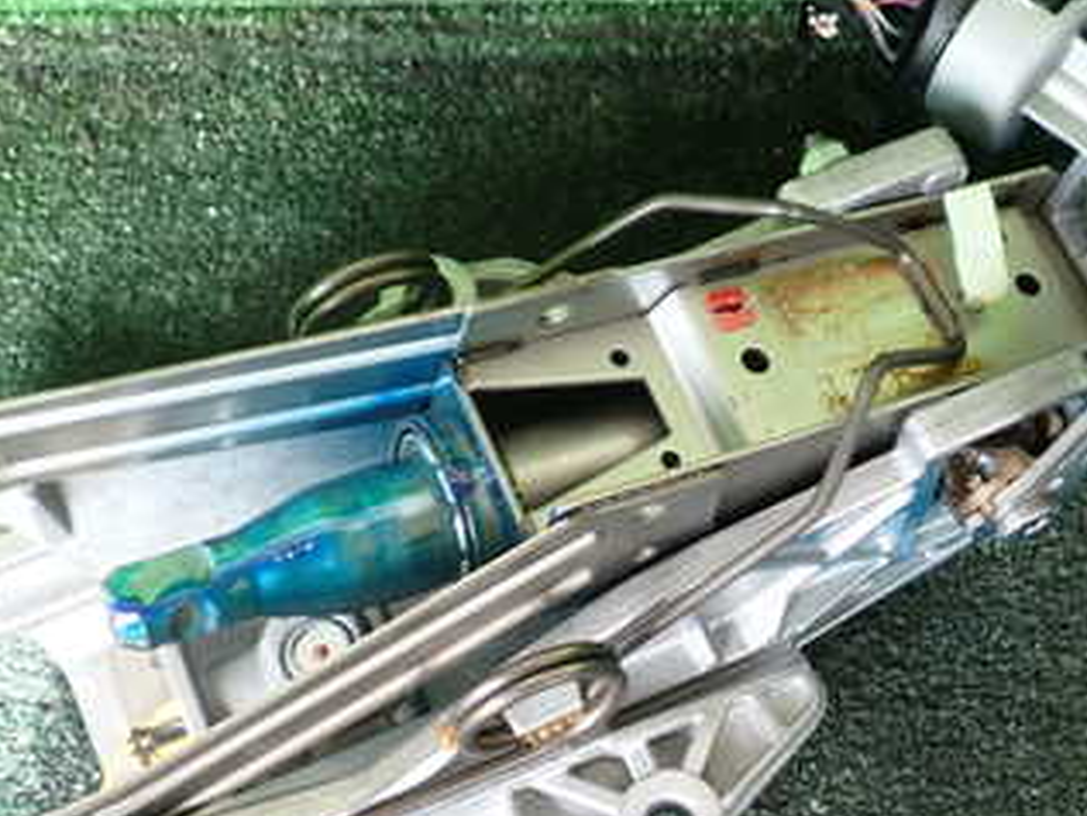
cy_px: 454
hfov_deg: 33.4
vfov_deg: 25.6
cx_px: 746
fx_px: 1790
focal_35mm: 57
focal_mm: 5.4
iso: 200
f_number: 2.3
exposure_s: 1/60
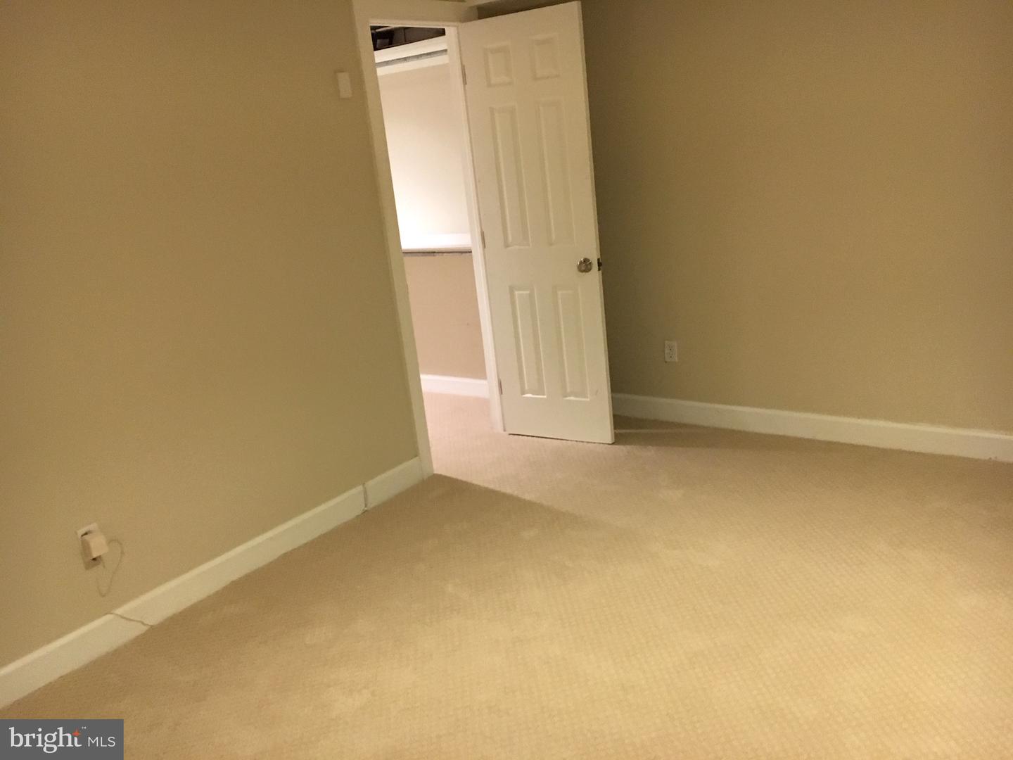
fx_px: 849
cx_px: 506
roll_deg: +7.5
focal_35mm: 29
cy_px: 380
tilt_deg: -14.6
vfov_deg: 48.2
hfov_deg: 61.7
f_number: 2.2
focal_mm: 4.15
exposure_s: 1/15
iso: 200
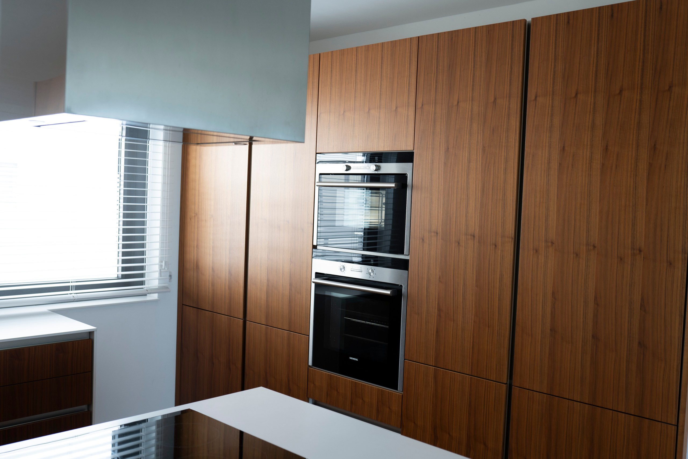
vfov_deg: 37.9
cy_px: 230
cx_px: 344
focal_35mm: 35
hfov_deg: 54.4
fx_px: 669
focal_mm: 35
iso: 320
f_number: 4
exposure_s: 1/60
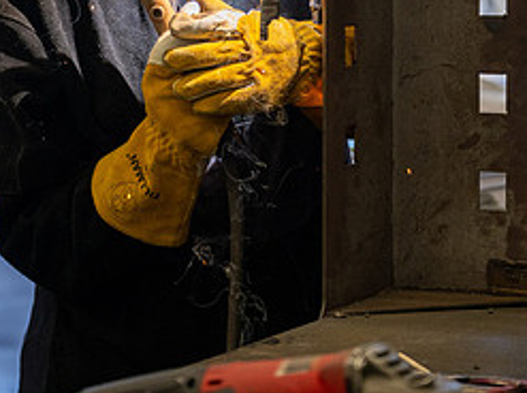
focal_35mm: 171
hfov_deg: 11.5
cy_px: -14
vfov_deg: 8.6
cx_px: 89
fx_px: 2597
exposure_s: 1/400
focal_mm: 60
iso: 320
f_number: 2.8
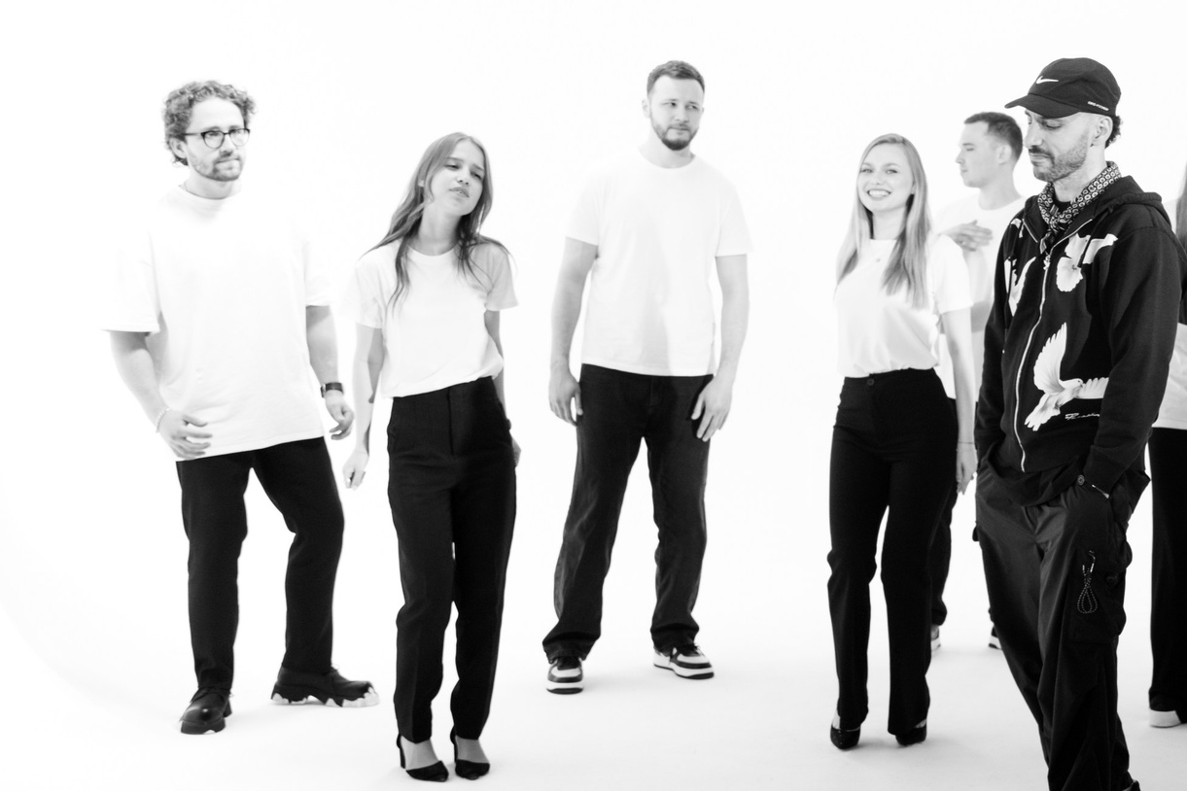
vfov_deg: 19.5
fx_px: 2308
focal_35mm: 70
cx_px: 1128
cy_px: 420
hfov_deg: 27.5
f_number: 2.8
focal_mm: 33.4
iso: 250
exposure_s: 1/160
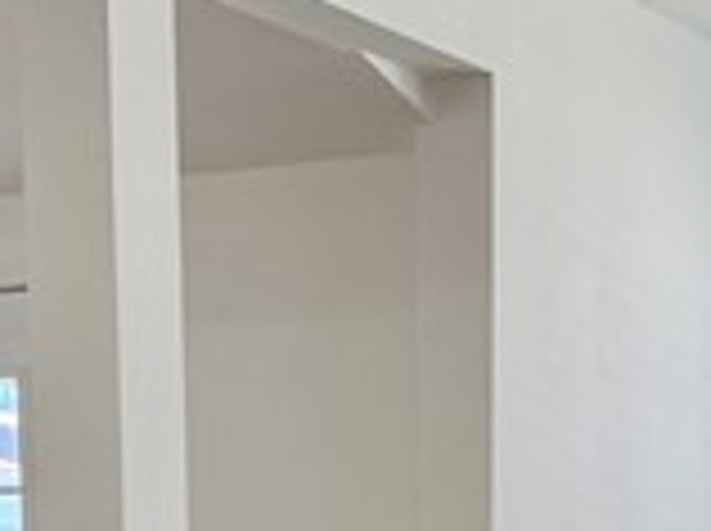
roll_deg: +0.9
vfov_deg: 8.8
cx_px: 477
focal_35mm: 156
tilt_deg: -6.9
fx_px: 3199
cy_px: 1134
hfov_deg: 12.7
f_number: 1.78
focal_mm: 6.76
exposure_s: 1/120
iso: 125
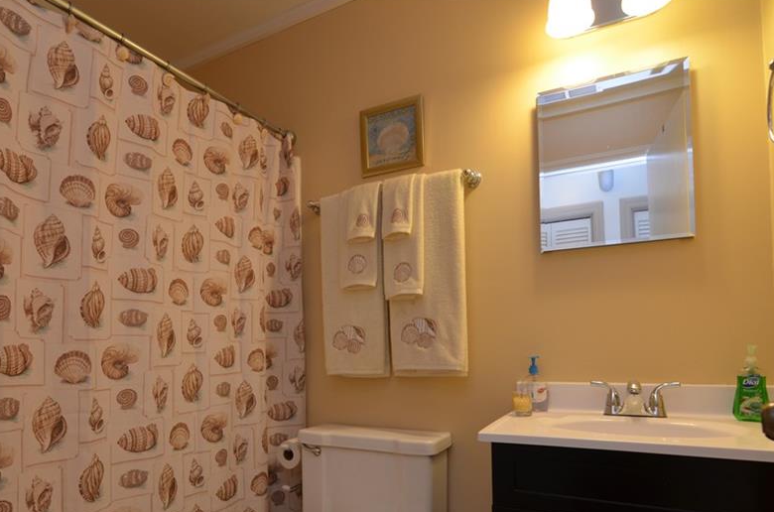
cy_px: 329
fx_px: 464
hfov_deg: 79.2
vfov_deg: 56.8
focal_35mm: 22
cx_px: 337
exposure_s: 1/60
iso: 360
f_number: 4
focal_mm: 11
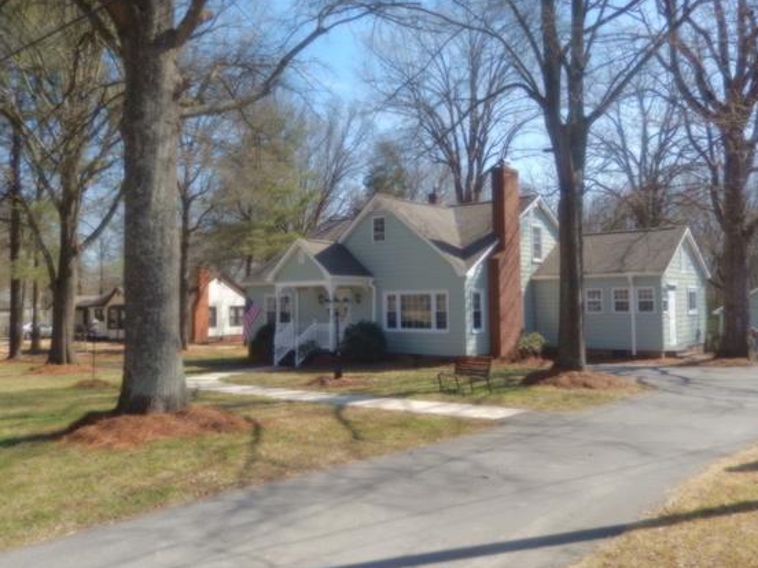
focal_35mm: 29
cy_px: 266
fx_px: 635
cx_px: 374
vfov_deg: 48.2
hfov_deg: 61.7
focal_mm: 4.5
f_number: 3.4
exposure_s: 1/800
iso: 125
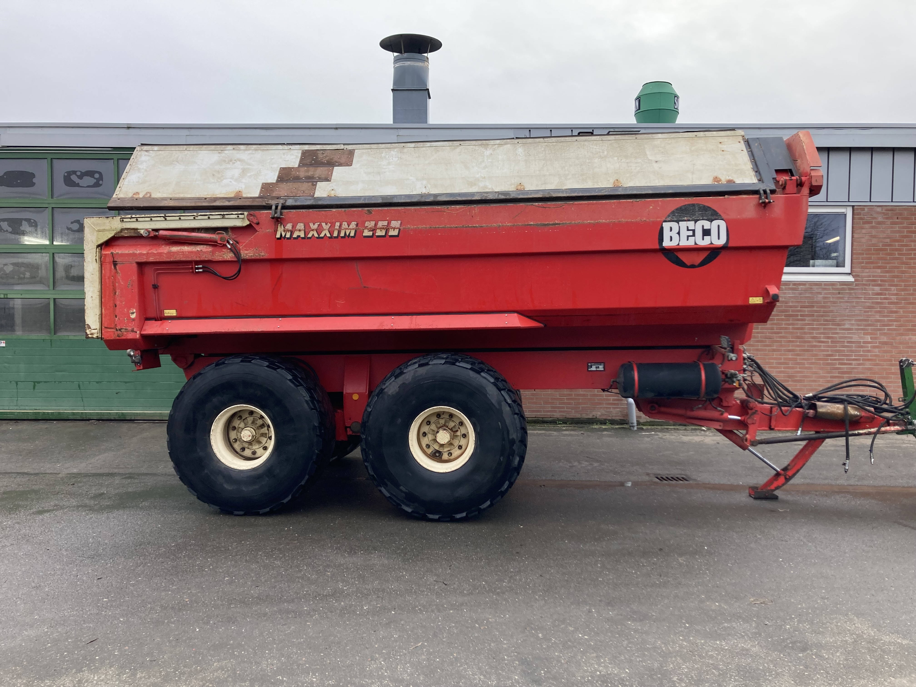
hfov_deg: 63.4
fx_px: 741
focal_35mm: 28
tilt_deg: -1.0
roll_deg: -0.8
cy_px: 344
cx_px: 458
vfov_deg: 49.7
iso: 20
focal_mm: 3.99
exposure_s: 1/243
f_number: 1.8
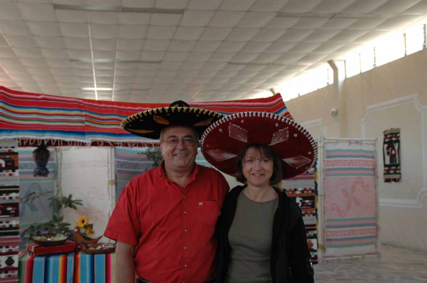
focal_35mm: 52
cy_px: 142
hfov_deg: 37.9
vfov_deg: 25.7
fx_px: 622
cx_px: 214
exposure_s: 1/60
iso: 400
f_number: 4.5
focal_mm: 35
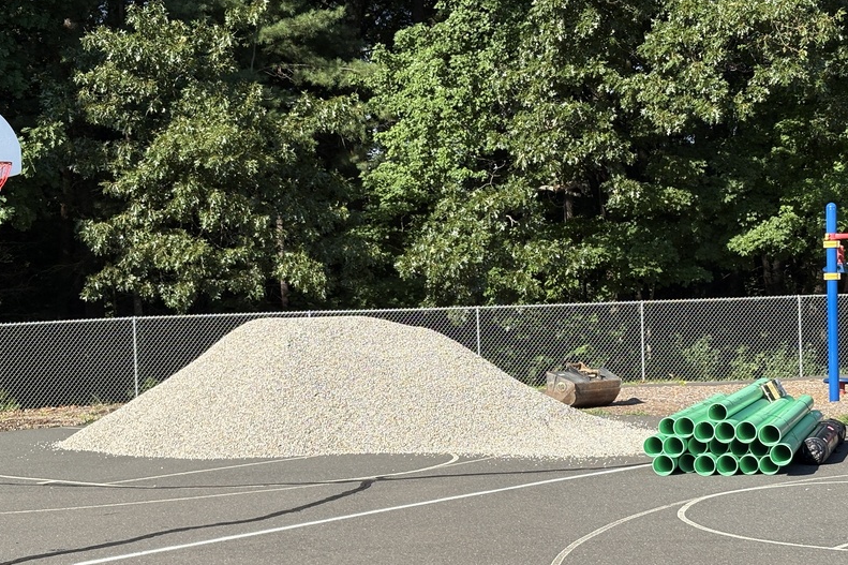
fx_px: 1648
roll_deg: +1.9
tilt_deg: -2.1
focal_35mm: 70
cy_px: 336
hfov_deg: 28.8
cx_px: 438
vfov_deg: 19.4
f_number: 1.6
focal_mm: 5.96
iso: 40
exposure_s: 1/1848
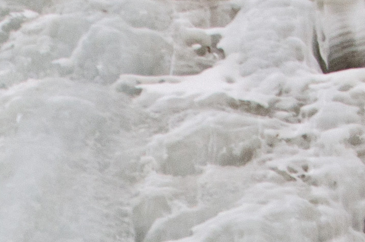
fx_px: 1891
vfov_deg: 7.1
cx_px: 85
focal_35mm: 187
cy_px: 457
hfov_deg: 11.0
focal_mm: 18
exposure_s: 1/200
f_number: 5
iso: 500
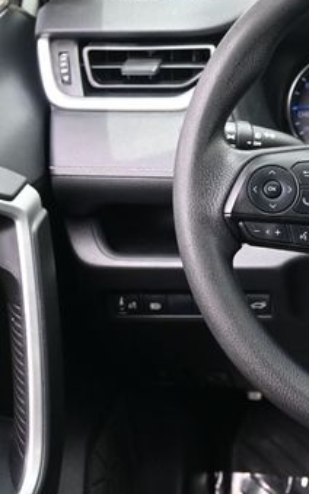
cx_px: 443
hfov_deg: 15.9
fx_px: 1030
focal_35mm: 76
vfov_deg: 26.9
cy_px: 197
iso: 400
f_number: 4.5
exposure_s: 1/125
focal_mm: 26.5
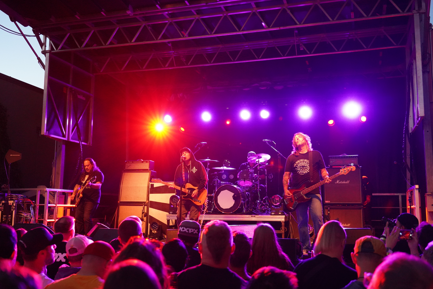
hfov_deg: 51.9
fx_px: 445
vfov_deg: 35.9
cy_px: 144
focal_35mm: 37
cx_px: 216
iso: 10000
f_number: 4
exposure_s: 1/160
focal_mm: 37
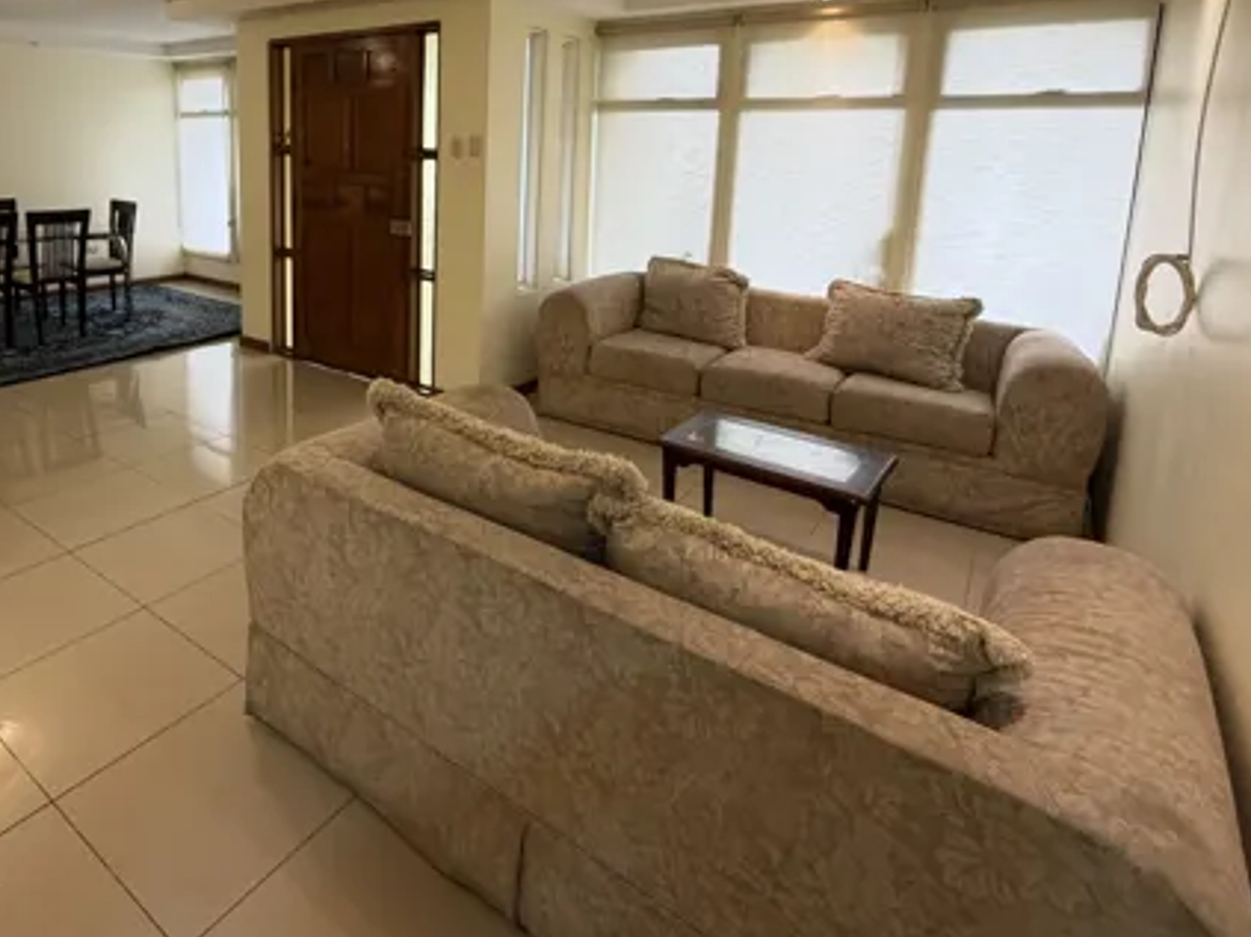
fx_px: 759
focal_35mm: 21
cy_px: 257
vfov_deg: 60.6
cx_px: 460
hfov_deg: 77.4
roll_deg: -1.0
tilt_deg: -7.7
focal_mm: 2.22
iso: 250
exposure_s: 1/60
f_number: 2.2
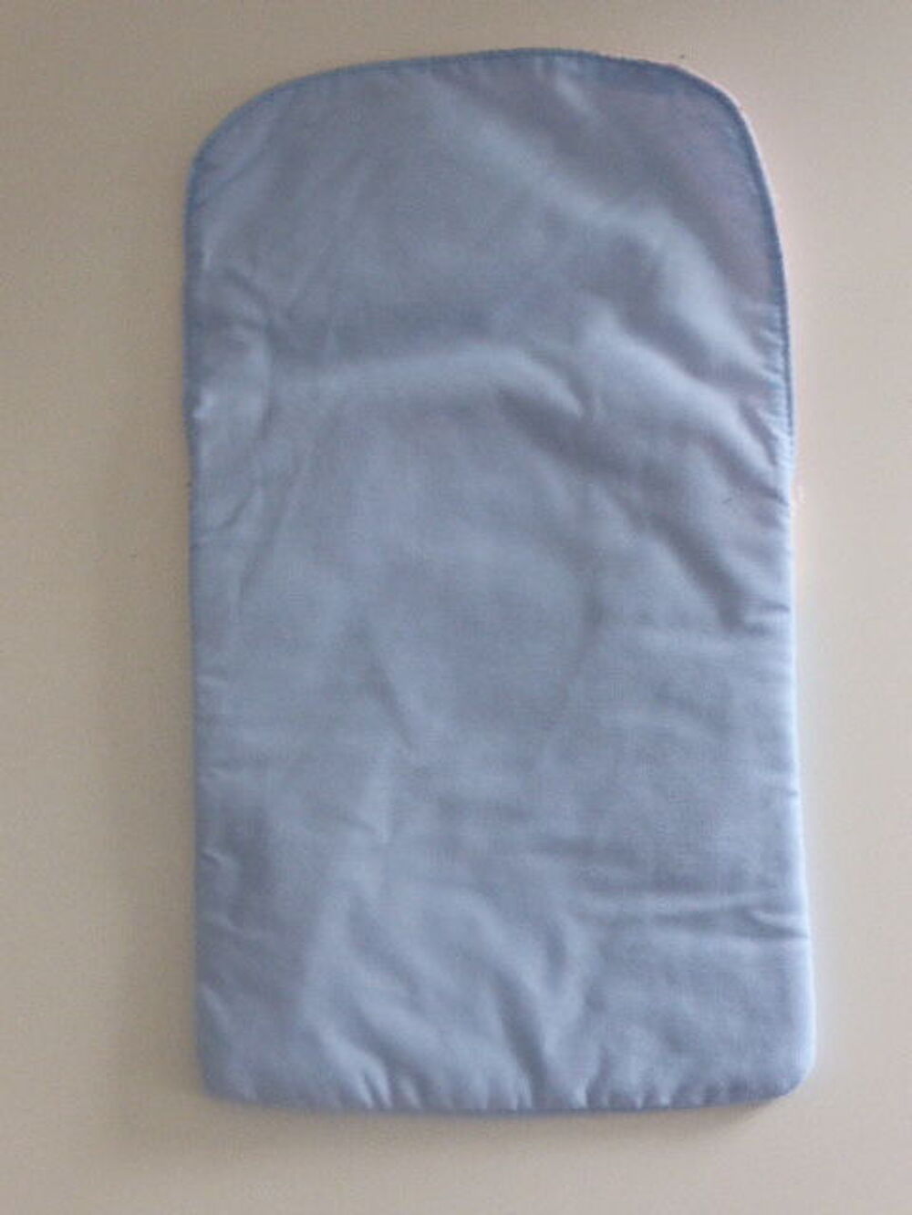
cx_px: 456
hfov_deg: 25.7
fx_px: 2002
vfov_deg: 33.8
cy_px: 608
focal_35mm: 57
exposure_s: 1/15
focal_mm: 9.7
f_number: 4.6
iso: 400
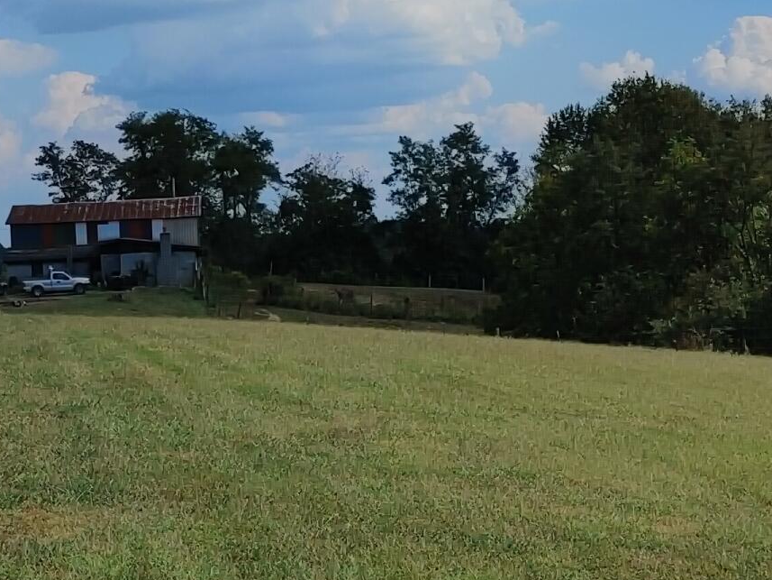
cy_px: 219
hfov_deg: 21.2
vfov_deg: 16.2
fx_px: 2030
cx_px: 134
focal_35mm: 91
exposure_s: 1/2174
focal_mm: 4.81
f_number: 1.8
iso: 50
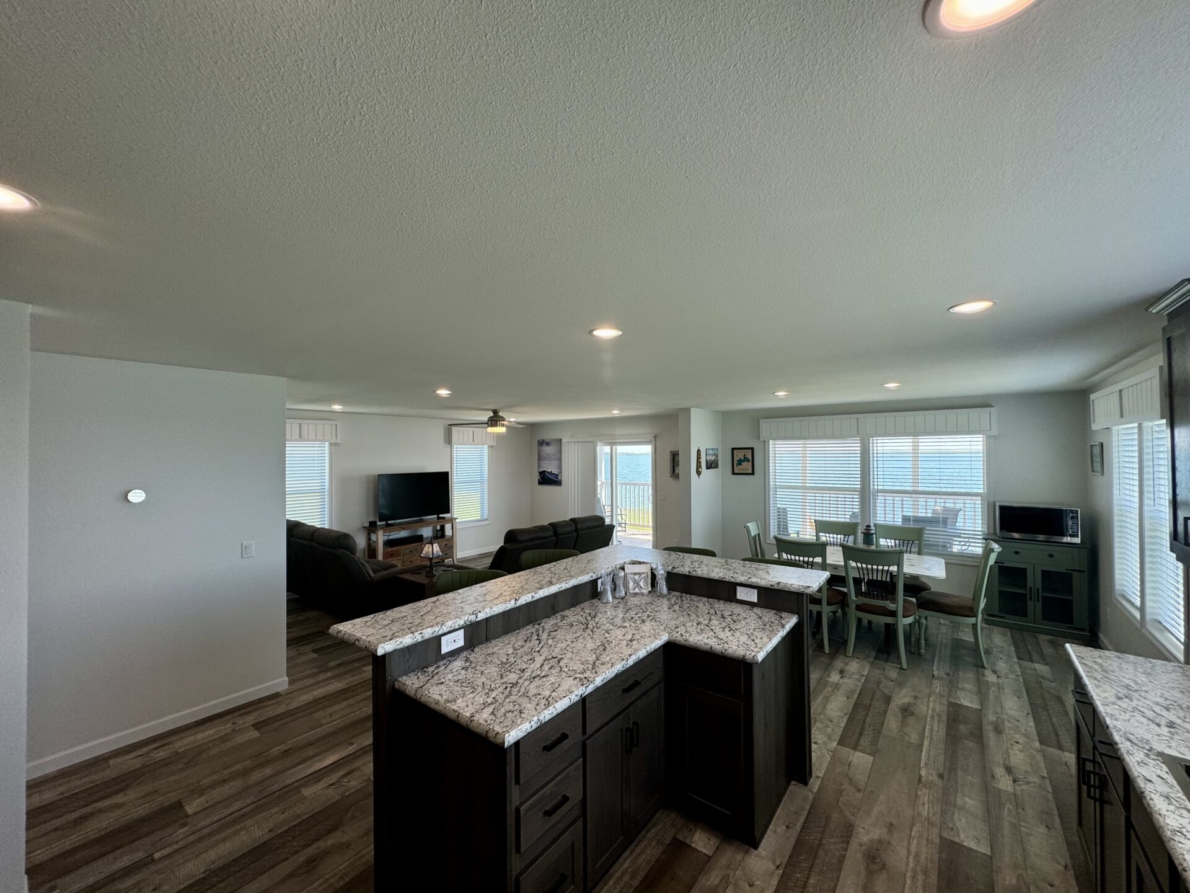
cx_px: 595
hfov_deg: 102.1
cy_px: 446
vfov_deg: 85.7
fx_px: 481
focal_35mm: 14
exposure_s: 1/120
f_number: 2.2
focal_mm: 2.22
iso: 50
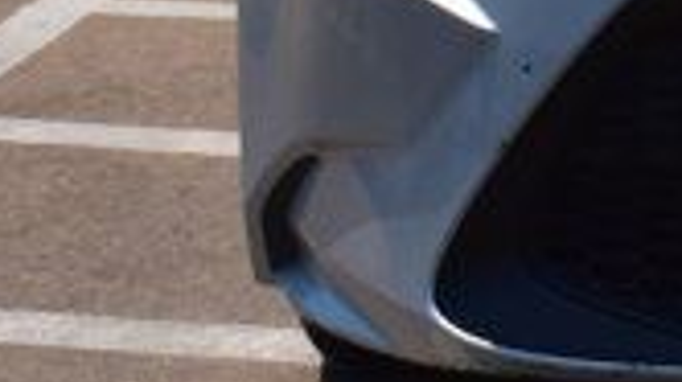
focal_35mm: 233
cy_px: -620
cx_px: 1290
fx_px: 4209
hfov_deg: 8.8
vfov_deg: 5.0
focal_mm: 24
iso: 200
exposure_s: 1/640
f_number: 11
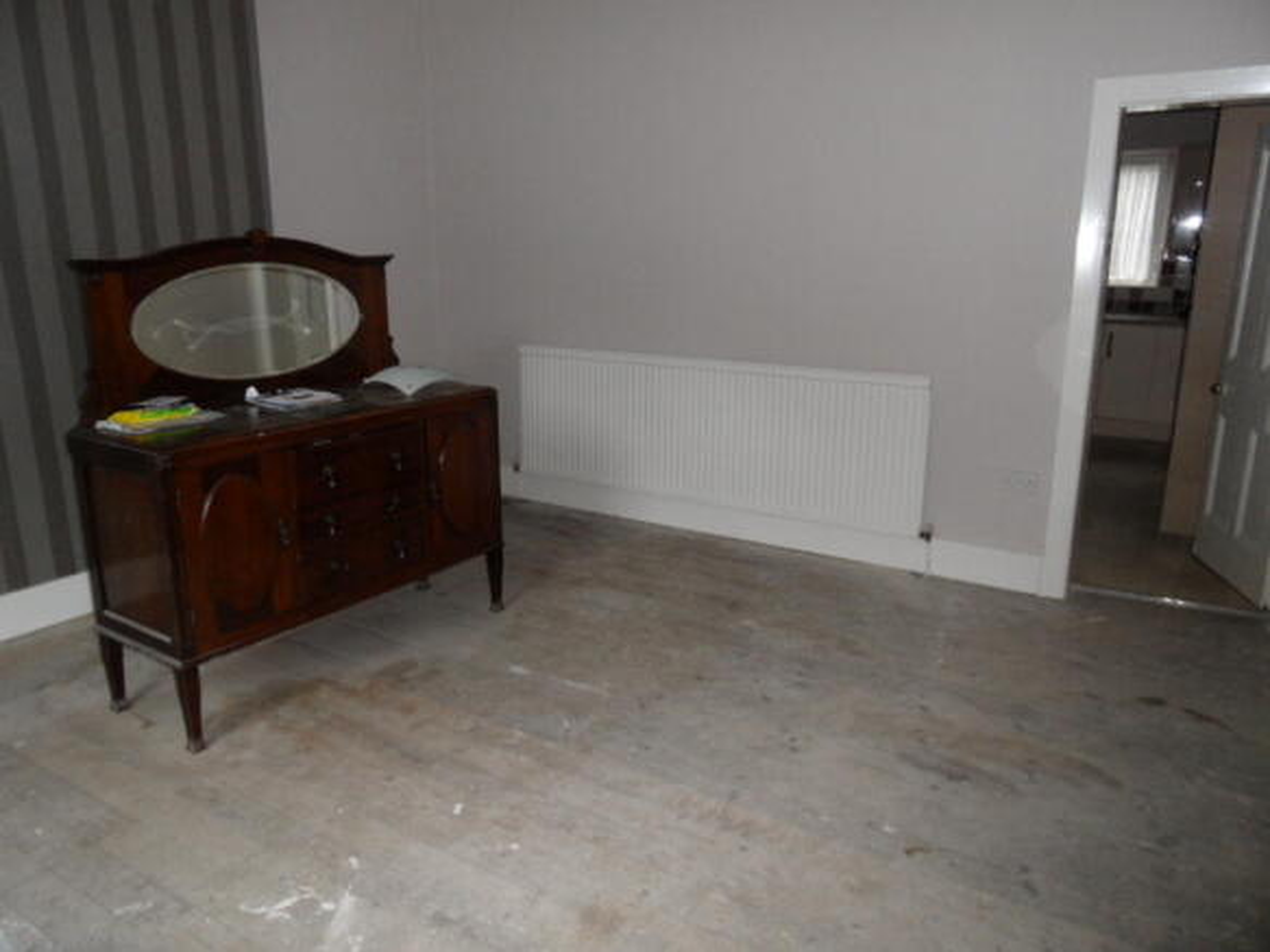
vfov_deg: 56.8
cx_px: 635
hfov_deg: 71.6
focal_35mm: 24
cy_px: 476
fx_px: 880
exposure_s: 1/30
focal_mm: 3.9
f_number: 3.2
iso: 200
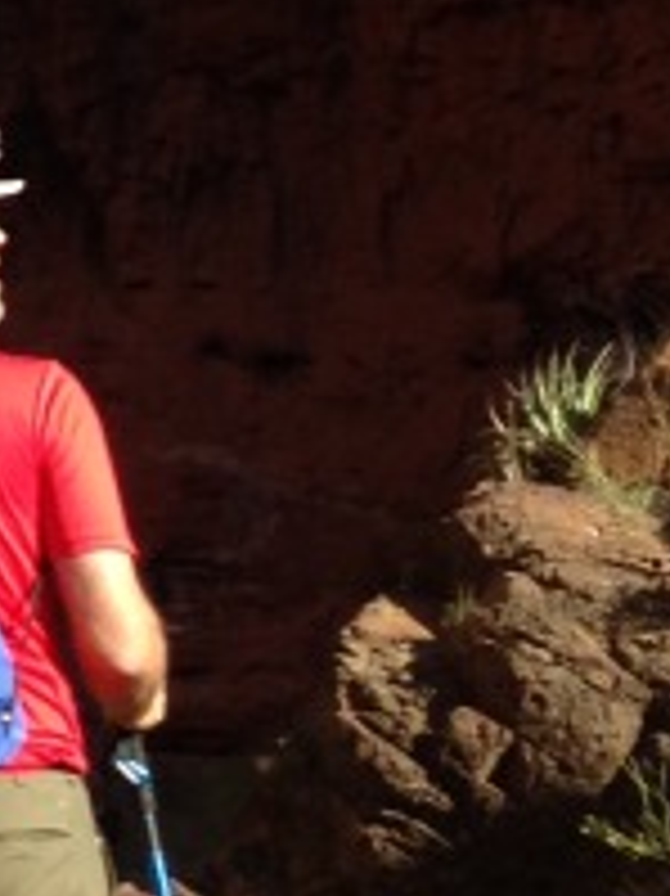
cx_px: -625
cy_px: 203
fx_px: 4573
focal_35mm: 177
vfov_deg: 11.1
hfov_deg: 8.0
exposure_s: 1/861
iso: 50
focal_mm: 4.12
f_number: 2.4
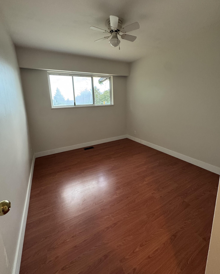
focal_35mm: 15
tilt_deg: -10.3
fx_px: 122
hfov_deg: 84.0
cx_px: 110
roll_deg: +2.1
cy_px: 124
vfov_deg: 96.5
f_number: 2.2
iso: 400
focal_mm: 2.22
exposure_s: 1/60
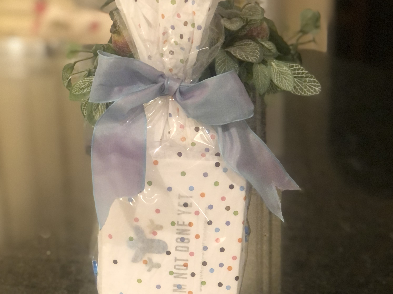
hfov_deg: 25.3
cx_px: 197
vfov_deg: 19.1
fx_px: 874
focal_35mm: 77
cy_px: 163
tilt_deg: -20.2
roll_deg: +0.9
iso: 400
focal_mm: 6.6
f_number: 2.8
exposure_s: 1/30
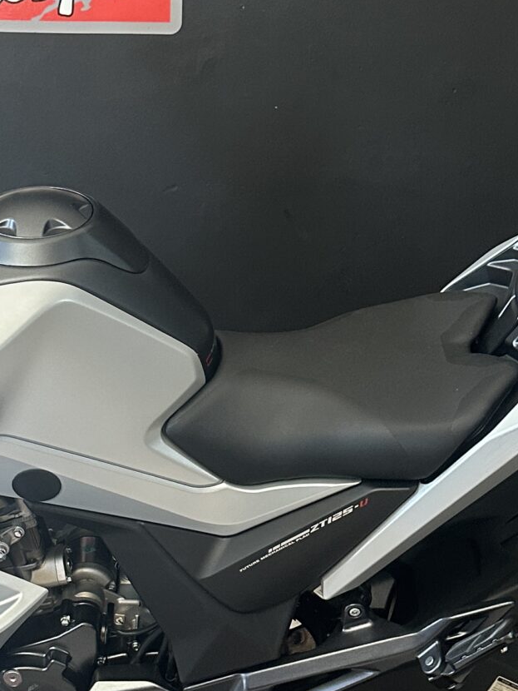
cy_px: 418
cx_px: 146
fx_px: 1476
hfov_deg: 19.8
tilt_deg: -15.4
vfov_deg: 26.3
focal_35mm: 74
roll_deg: -2.0
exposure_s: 1/60
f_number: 1.78
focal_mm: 6.86
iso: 400
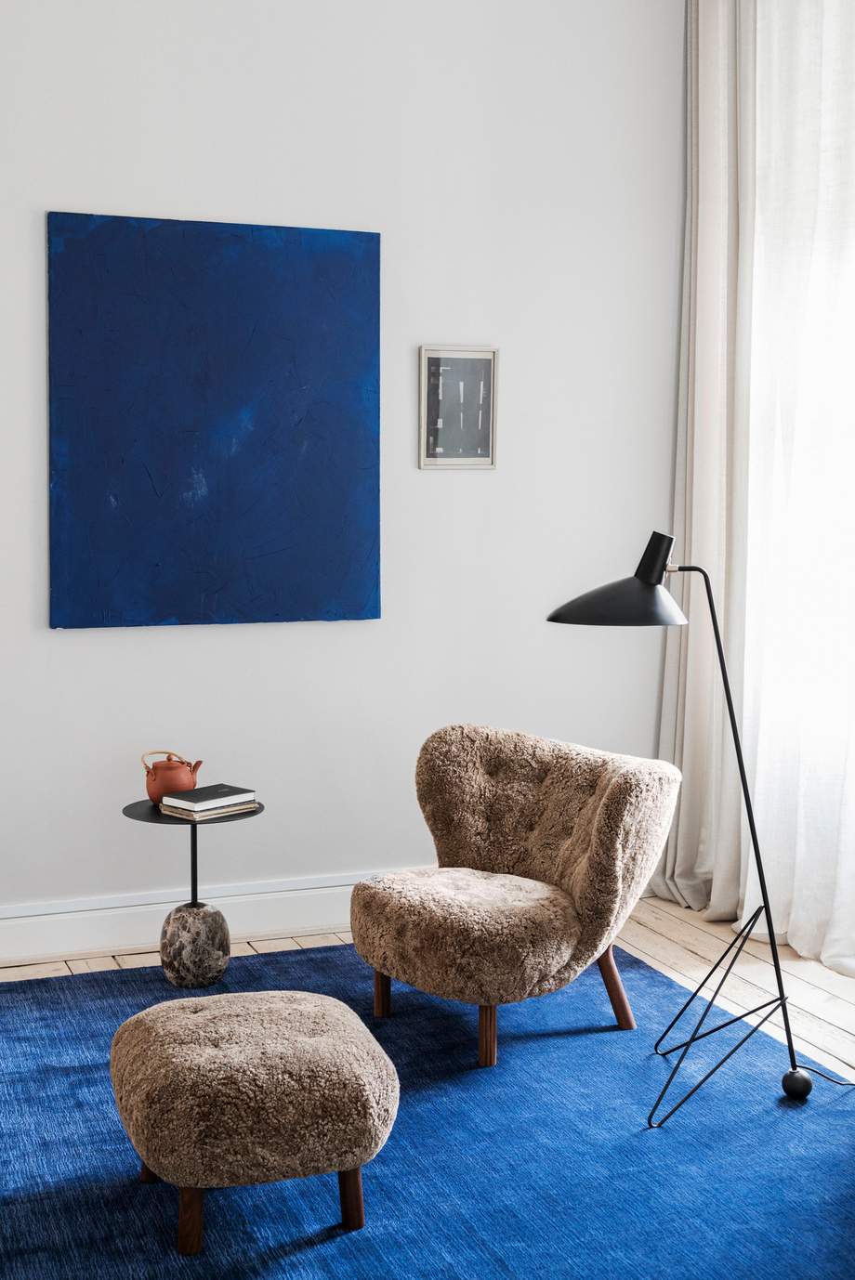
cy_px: 640
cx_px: 428
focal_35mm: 43
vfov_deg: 45.4
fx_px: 1530
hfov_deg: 31.2
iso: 640
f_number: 4
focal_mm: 43
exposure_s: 1/1.67
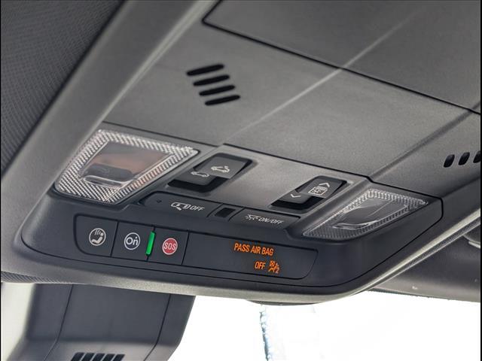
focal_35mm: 49
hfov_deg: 38.9
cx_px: 241
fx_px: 682
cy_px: 180
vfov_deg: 29.7
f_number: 1.68
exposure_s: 1/417
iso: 123
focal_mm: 6.9
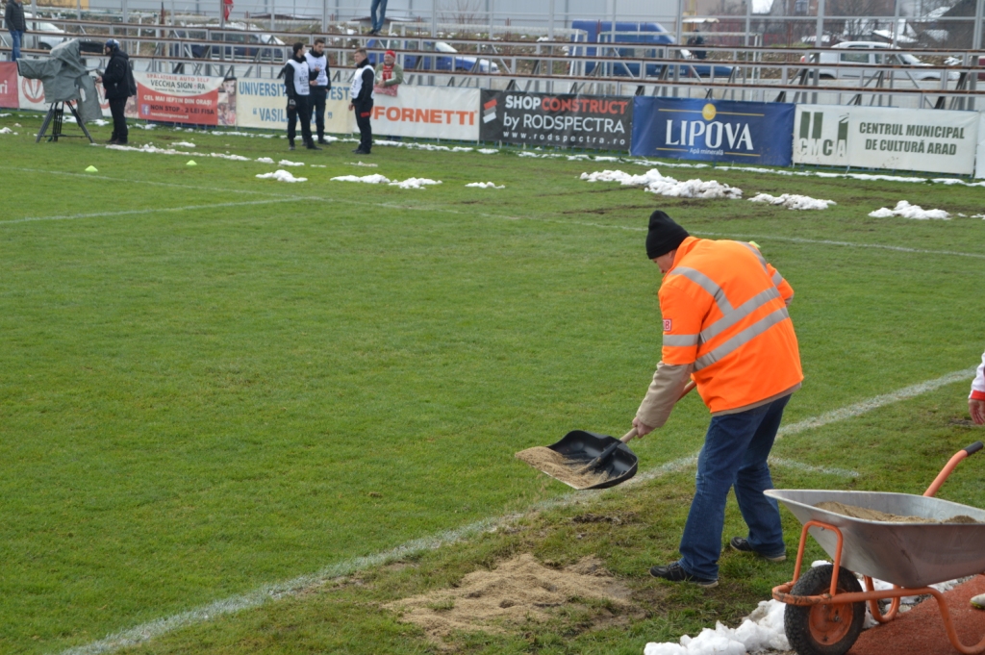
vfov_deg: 18.9
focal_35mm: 72
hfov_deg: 28.1
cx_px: 492
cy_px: 328
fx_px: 1968
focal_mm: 48
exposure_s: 1/125
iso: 110
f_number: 5.6
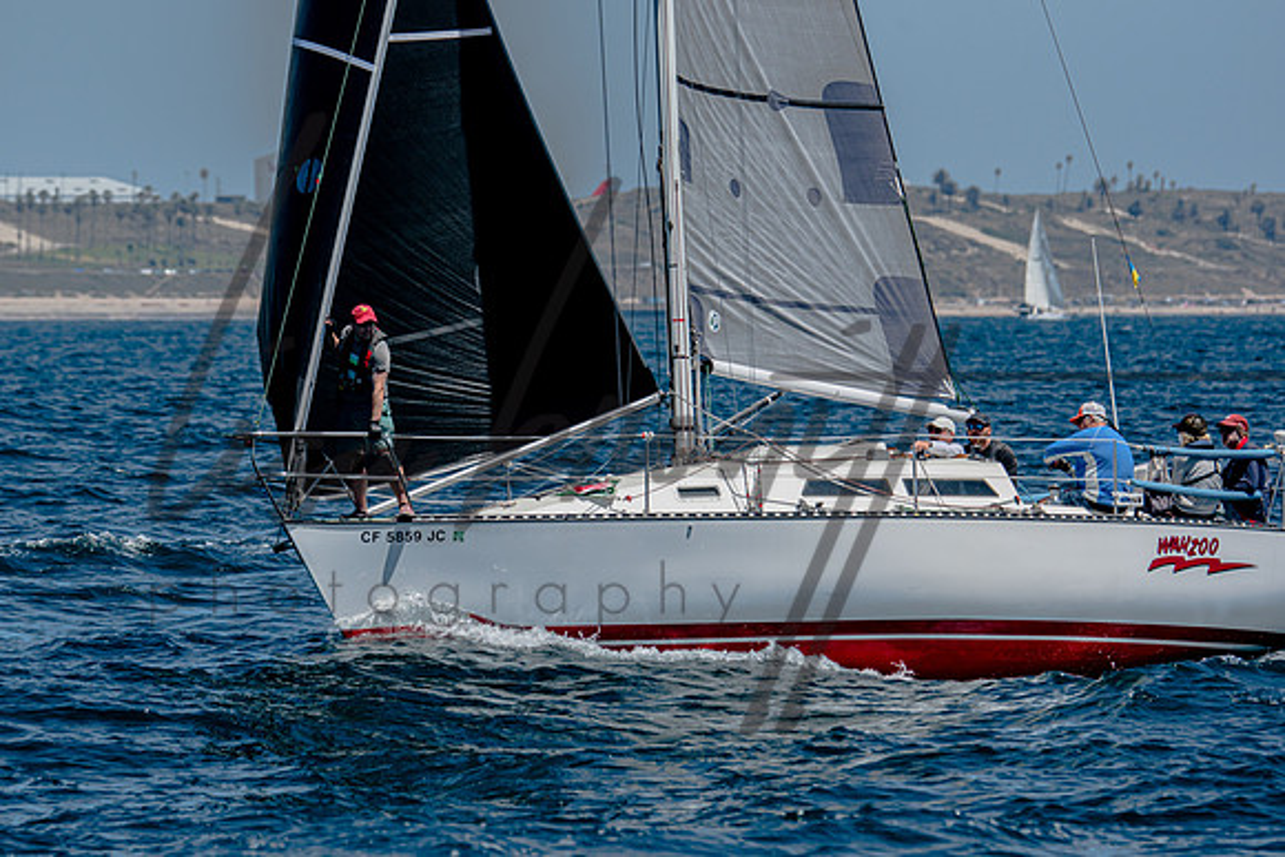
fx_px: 13915
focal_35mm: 390
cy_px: 429
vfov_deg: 3.5
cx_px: 628
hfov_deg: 5.3
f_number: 5.6
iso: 200
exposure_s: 1/2000
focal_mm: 250
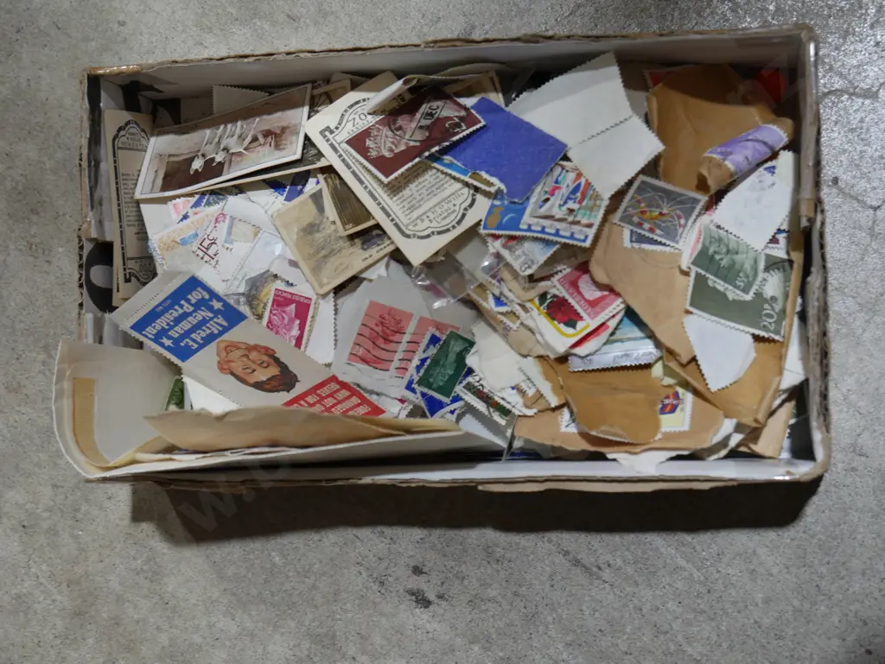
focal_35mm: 52
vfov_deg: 28.1
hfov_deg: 36.8
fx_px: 1330
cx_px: 442
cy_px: 332
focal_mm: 26
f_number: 5.3
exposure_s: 1/60
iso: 500
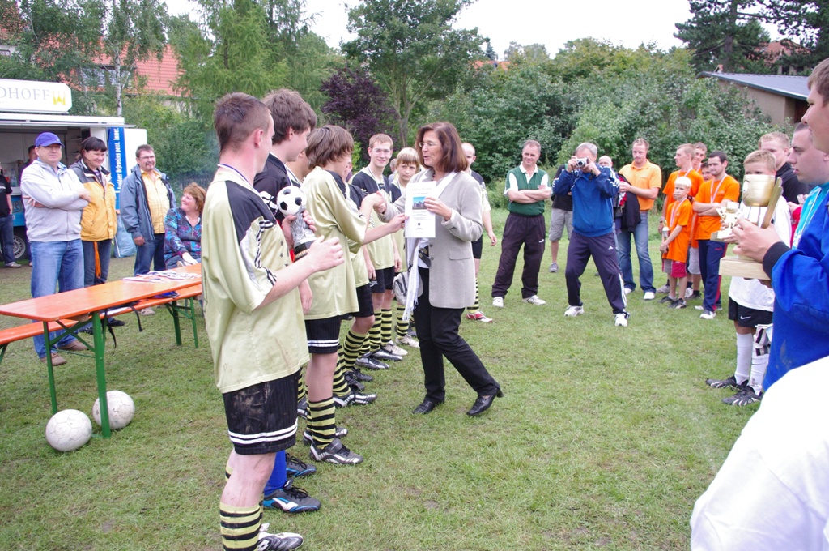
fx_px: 621
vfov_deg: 47.8
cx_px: 414
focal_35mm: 27
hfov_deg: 67.4
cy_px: 276
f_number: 5
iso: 800
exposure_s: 1/500
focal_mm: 18
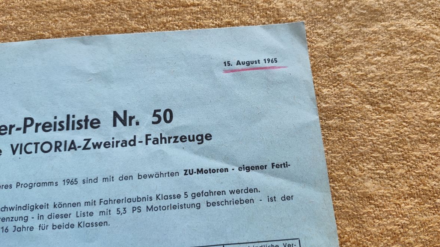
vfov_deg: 40.0
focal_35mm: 29
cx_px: 225
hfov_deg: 66.1
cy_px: 97
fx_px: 338
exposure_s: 1/100
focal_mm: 4.77
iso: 620
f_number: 1.75
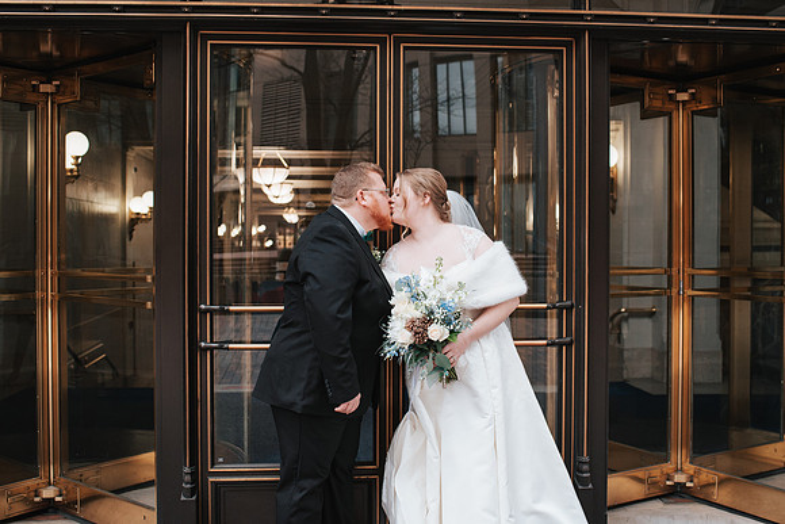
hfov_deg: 50.0
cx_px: 386
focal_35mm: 39
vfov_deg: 34.6
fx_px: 841
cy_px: 248
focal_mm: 35
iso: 1000
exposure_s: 1/320
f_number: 3.2
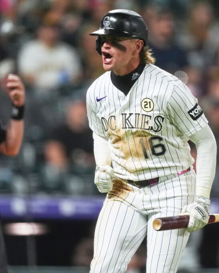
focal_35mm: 847
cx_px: 125
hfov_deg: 1.8
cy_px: 136
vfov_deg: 2.3
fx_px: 6861
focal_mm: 600
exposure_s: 1/2000
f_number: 4
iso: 6400
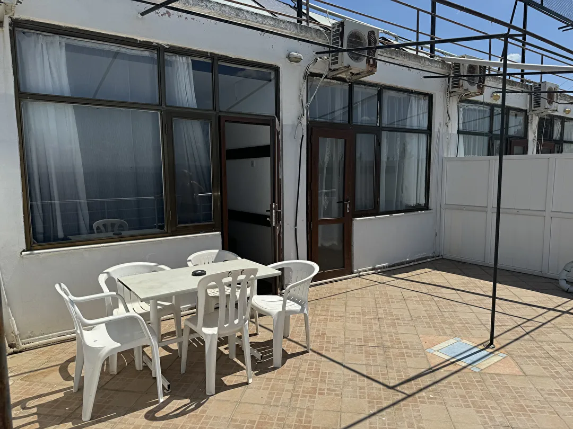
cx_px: 286
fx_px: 397
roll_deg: +0.4
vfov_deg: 56.8
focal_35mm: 24
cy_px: 214
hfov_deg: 71.6
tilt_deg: -7.0
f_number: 1.78
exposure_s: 1/7937
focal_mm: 6.76
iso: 80
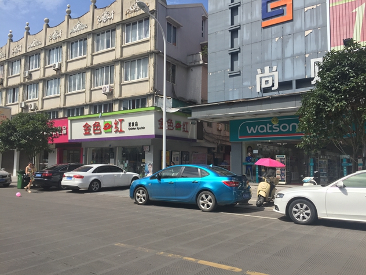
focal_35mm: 29
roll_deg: -1.7
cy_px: 138
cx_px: 183
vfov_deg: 48.2
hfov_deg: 61.7
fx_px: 307
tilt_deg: +3.2
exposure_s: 1/1980
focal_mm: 4.15
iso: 32
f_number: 2.2
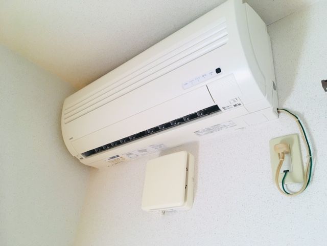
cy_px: 123
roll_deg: -7.0
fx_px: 274
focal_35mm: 29
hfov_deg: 61.7
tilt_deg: +28.8
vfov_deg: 48.2
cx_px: 164
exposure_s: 1/30
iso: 25
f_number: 2.2
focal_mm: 4.15
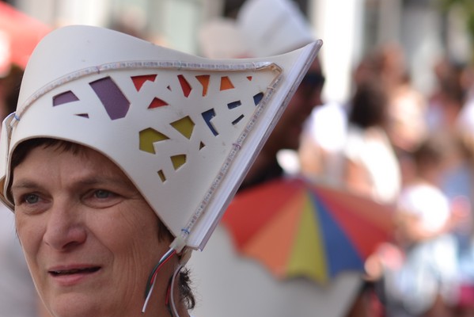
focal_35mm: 218
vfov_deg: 6.3
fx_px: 2870
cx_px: 82
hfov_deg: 9.4
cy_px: 218
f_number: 3.5
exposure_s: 1/400
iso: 100
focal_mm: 85
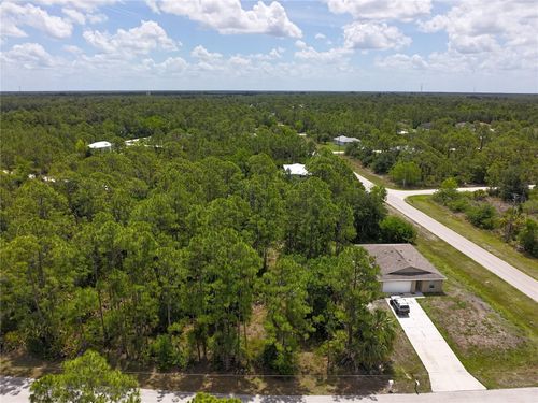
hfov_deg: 71.6
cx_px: 269
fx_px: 373
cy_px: 202
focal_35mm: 24
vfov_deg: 56.8
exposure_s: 1/1000
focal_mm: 4.55
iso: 110
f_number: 2.8
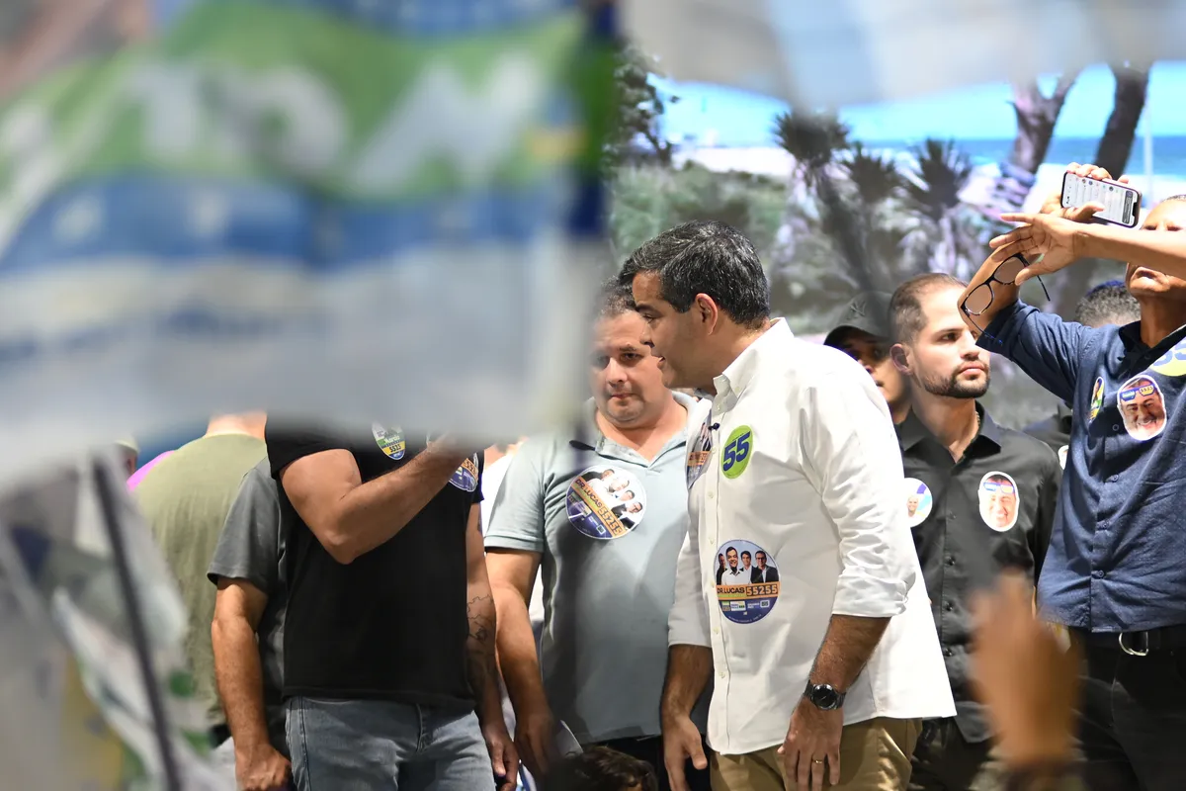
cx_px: 593
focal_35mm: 127
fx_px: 4184
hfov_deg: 16.1
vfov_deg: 10.8
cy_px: 396
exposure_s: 1/200
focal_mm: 85
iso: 400
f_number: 1.8
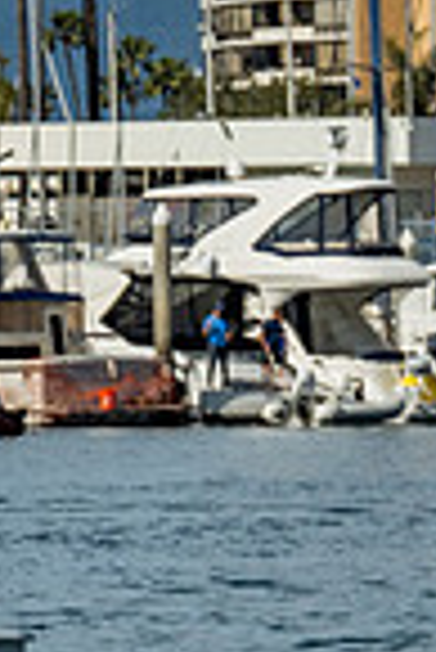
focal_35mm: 565
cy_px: 156
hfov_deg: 2.4
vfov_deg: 3.6
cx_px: -781
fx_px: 10239
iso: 250
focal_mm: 110
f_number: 10
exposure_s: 1/640
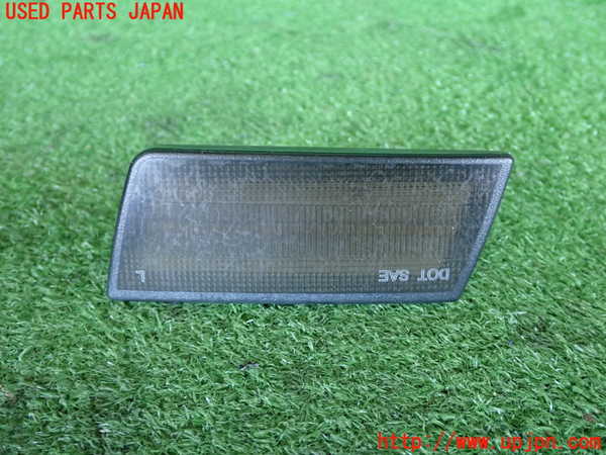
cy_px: 228
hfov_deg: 51.4
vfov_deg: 39.7
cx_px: 303
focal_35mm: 36
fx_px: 630
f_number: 2.5
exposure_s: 1/40
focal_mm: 6.37
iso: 500
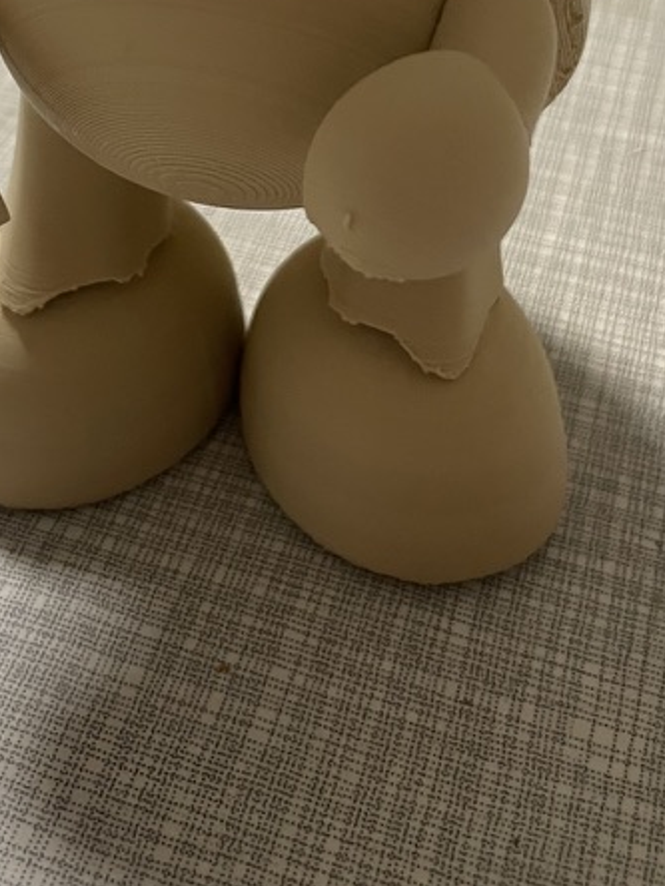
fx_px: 1537
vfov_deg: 28.7
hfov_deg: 24.3
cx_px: 238
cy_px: -126
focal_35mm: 60
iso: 320
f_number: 1.6
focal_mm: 4.2
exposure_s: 1/50
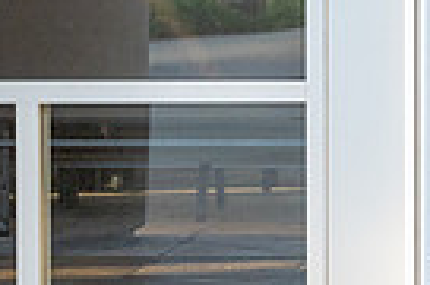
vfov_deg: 5.0
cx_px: 813
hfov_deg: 7.3
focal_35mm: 273
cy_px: -54
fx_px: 3253
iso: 2500
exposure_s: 1/2000
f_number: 4
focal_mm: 64
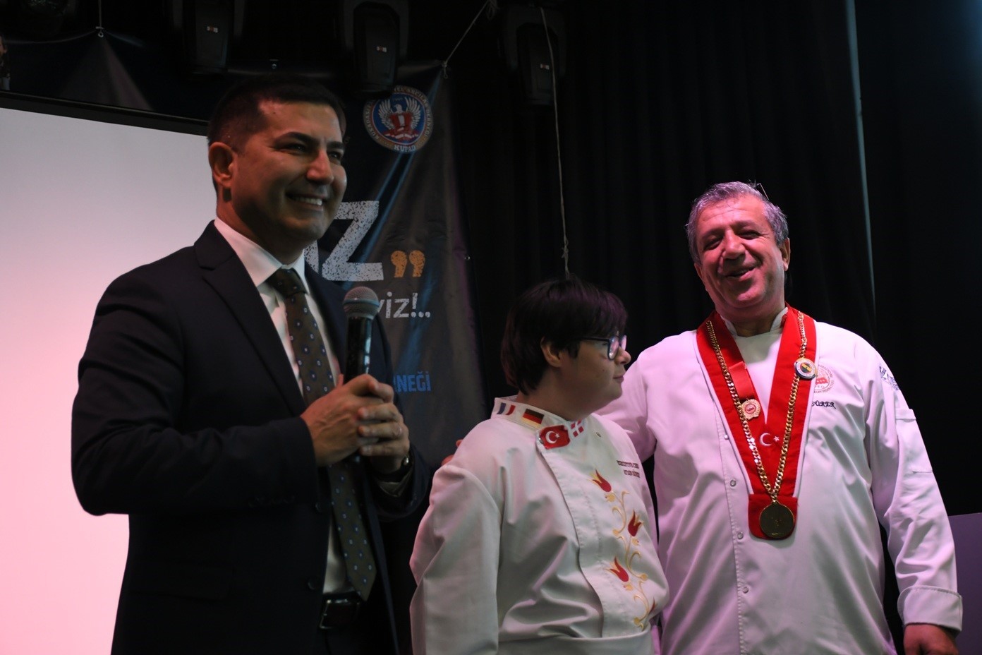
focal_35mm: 60
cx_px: 491
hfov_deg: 33.4
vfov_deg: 22.6
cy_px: 328
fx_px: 1637
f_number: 4.5
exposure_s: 1/60
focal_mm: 40
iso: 1250
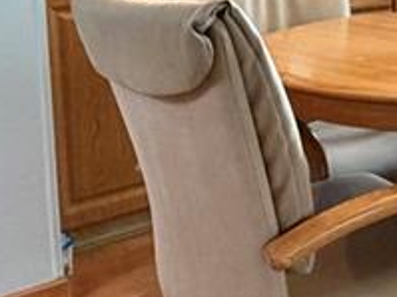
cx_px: 531
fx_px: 825
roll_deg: -0.3
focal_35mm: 72
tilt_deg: -7.0
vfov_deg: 19.7
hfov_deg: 23.5
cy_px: -8
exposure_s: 1/60
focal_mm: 2.22
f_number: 2.2
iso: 200
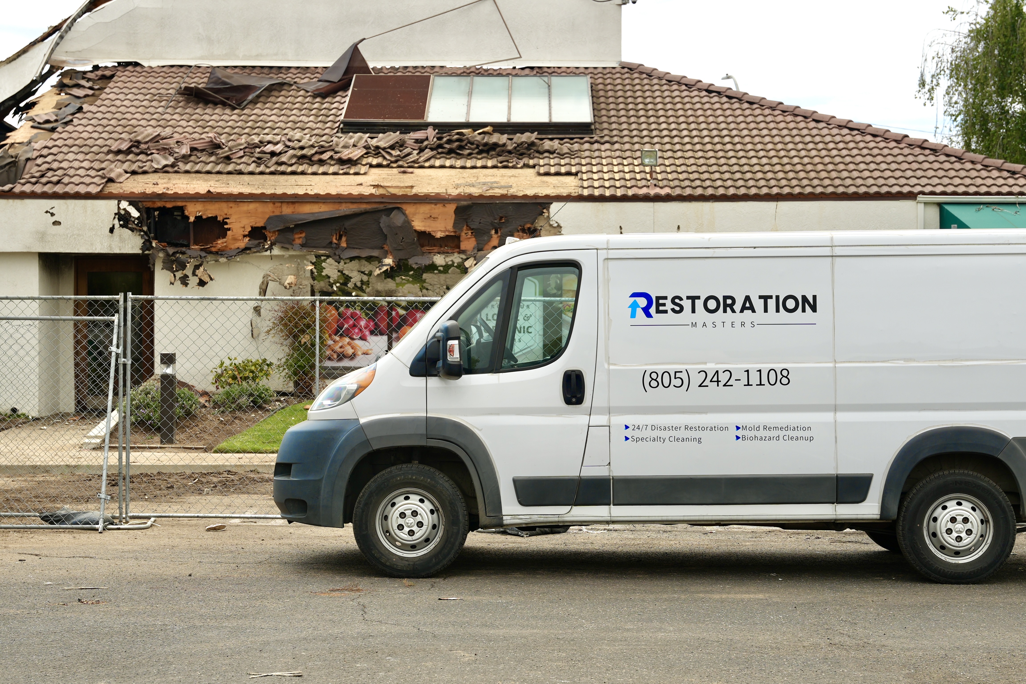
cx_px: 513
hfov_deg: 29.2
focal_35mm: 69
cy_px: 342
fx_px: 1966
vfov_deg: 19.7
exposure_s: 1/250
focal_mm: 46.1
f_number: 5
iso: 100
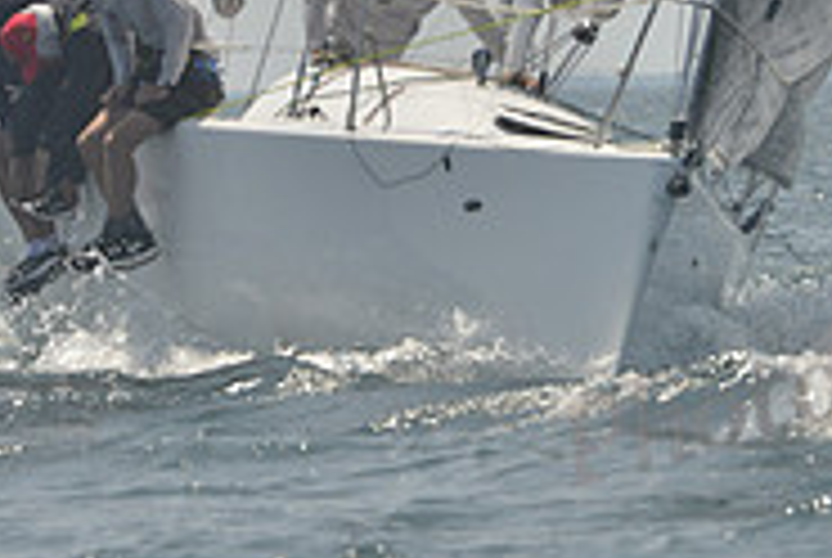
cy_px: 200
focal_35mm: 940
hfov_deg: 2.2
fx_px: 21759
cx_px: 333
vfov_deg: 1.5
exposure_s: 1/1250
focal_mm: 300
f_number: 8
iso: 280
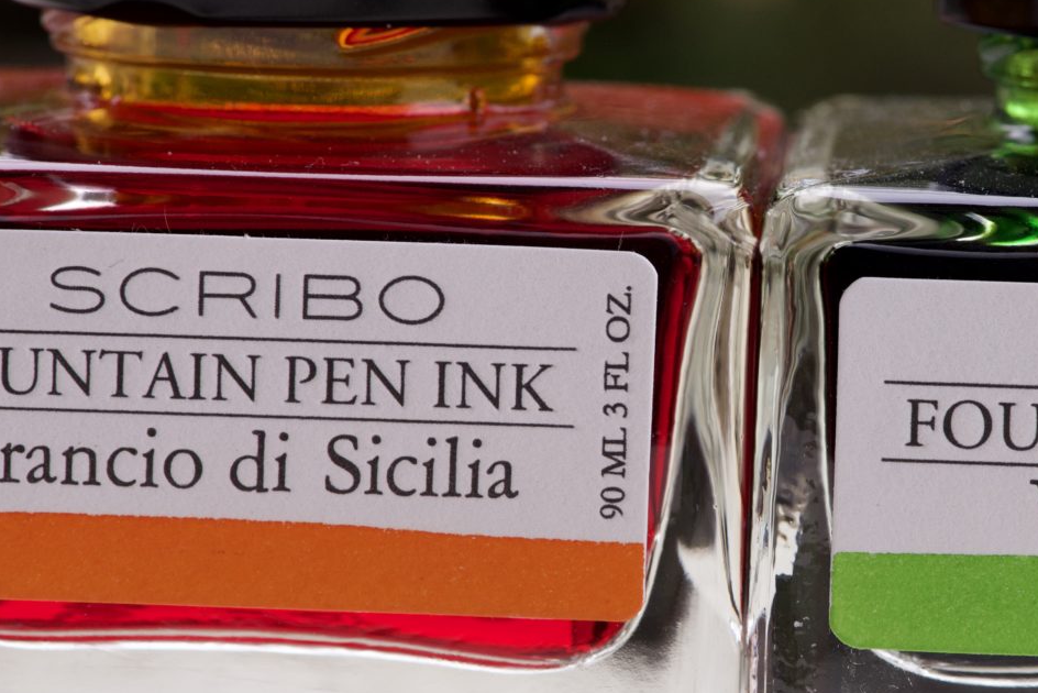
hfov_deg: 11.5
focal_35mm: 178
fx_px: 5134
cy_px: 414
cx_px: 718
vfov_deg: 7.7
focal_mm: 105
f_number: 16
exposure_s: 1/160
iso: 800
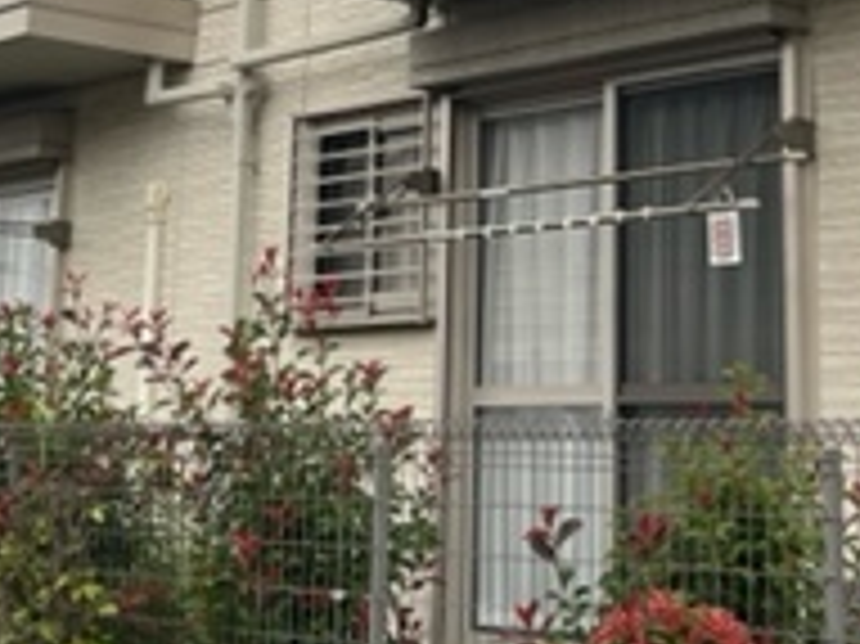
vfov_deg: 16.6
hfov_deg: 22.5
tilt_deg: +13.3
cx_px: 351
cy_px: 0
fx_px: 2160
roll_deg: -1.2
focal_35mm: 87
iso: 32
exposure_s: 1/137
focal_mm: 5.1
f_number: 1.6
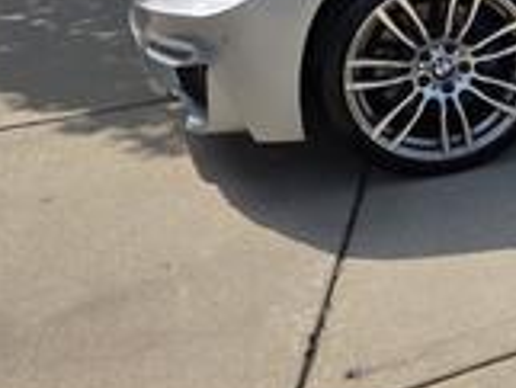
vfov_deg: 19.6
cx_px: 718
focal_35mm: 72
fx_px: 1074
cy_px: -42
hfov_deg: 23.1
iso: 80
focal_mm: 6.3
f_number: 1.7
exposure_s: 1/4766
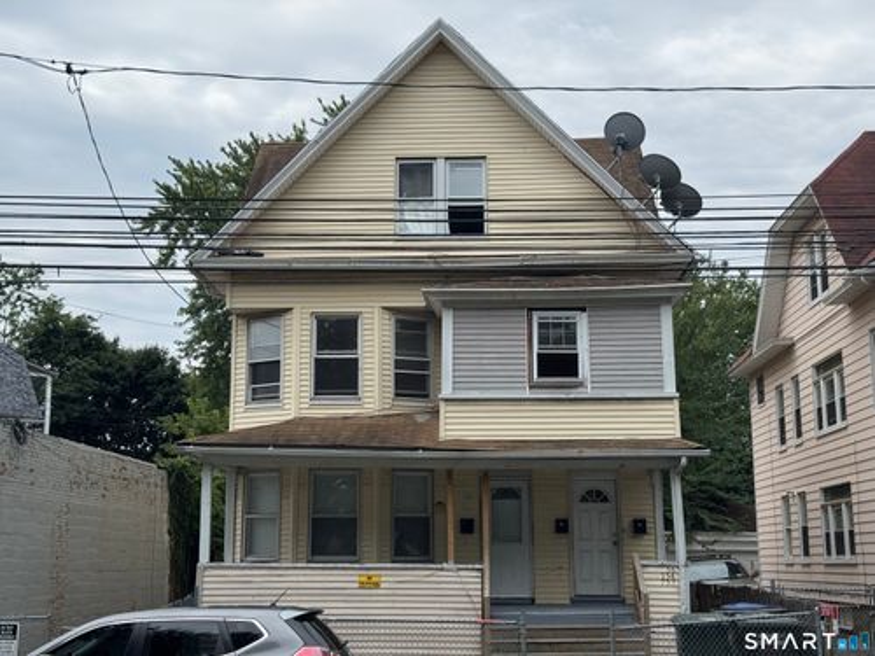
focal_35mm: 48
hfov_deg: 39.7
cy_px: 328
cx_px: 438
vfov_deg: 30.3
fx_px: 1213
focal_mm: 6.76
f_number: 1.78
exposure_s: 1/3096
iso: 64
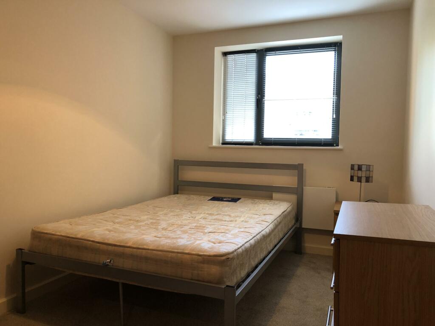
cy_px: 163
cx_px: 218
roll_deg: -0.8
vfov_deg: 49.7
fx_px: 352
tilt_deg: -1.6
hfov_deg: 63.4
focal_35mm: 28
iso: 64
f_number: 1.8
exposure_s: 1/17
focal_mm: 4
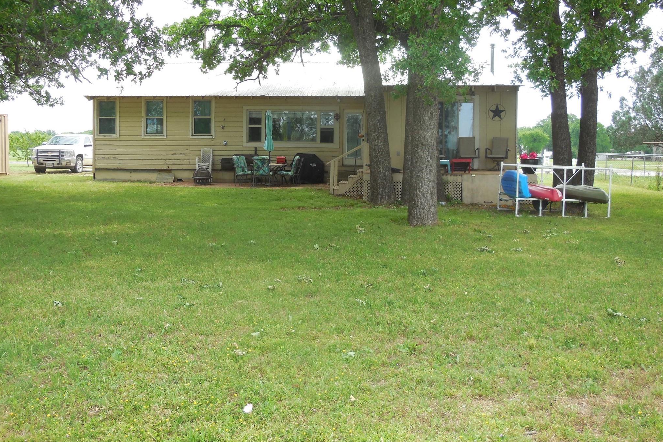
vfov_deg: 31.9
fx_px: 773
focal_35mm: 42
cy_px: 197
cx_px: 332
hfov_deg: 46.4
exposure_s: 1/320
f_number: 3.6
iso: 125
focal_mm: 7.1
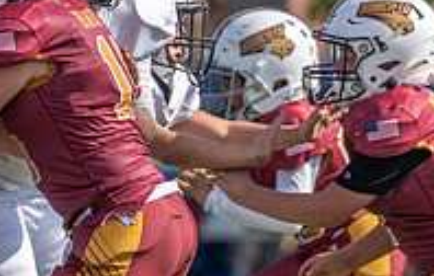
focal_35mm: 716
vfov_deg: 1.9
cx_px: -33
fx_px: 8512
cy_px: 210
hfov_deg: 2.9
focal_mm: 200
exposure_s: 1/1600
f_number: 3.5
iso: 100
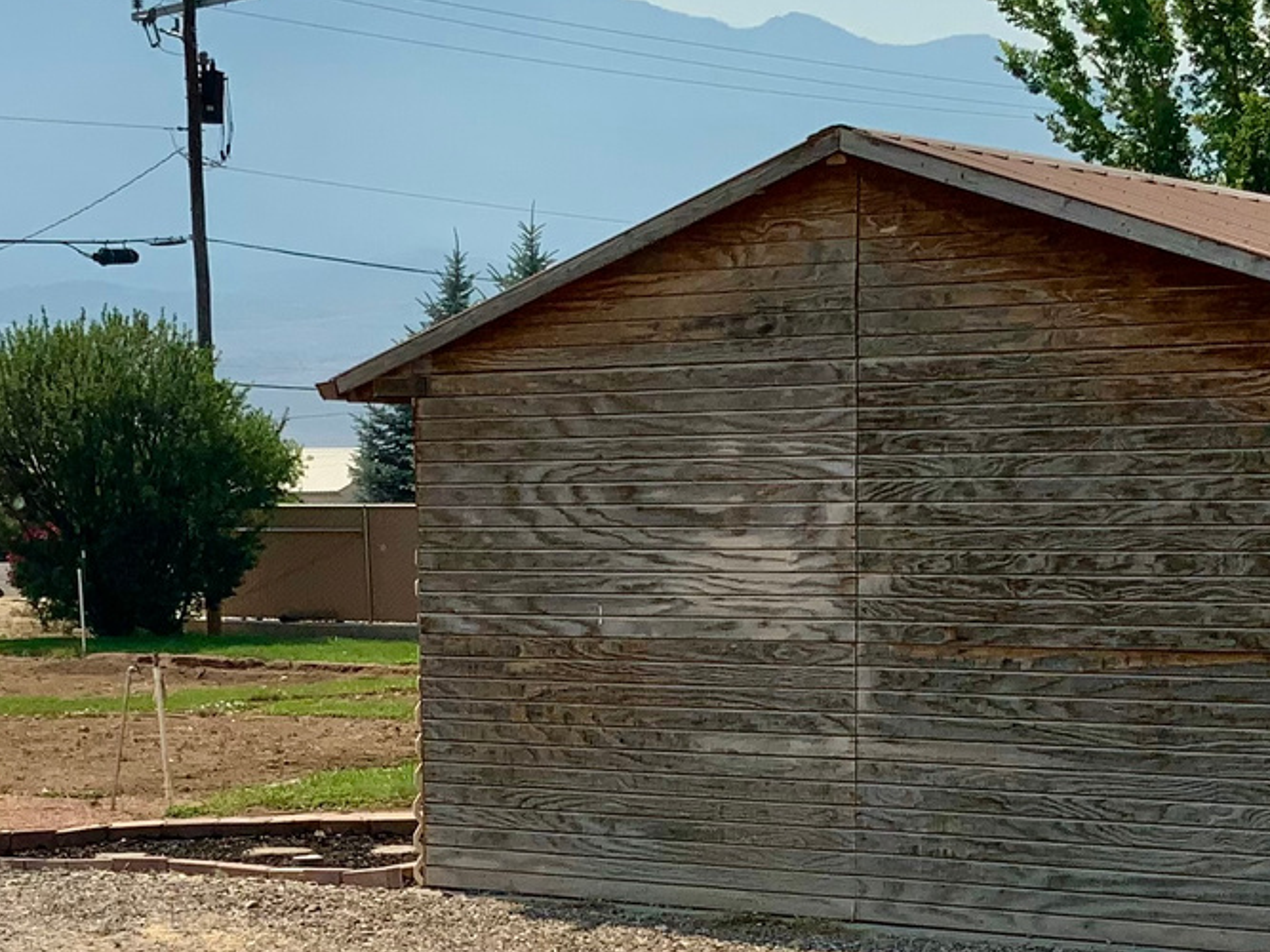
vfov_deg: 16.4
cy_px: 845
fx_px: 3265
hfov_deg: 22.0
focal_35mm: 89
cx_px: 632
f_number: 1.8
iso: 20
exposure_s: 1/3534
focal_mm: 3
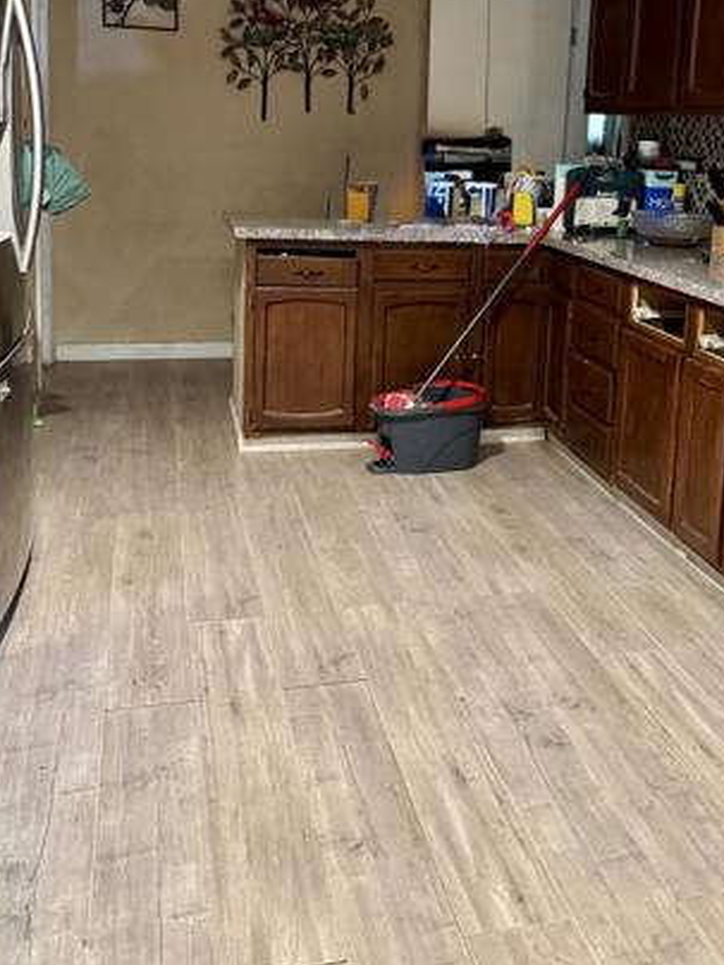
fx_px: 1060
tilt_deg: -9.6
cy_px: 287
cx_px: 473
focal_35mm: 38
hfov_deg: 37.4
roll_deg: -2.3
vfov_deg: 47.8
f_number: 1.78
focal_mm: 6.76
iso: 800
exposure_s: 1/60
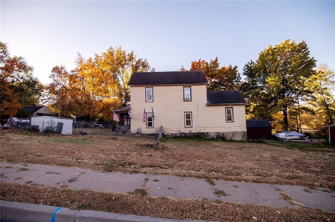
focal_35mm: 16
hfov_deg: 96.8
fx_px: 149
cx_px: 168
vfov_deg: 73.6
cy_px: 111
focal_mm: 16
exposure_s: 1/640
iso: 100
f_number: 4
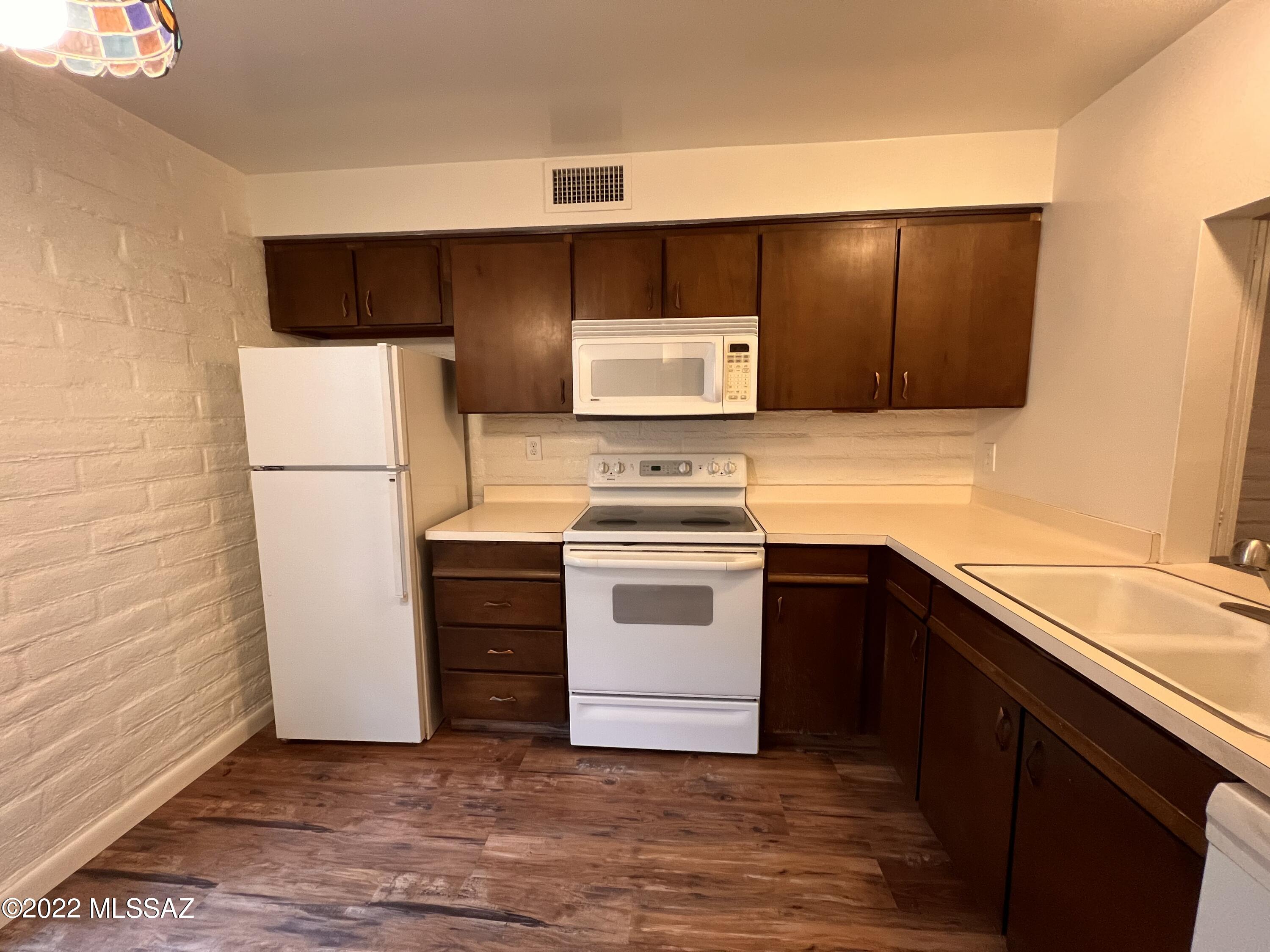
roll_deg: +1.0
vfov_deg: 89.9
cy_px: 476
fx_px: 477
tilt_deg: -7.0
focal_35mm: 13
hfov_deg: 106.2
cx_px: 635
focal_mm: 1.57
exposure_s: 1/60
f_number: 1.8
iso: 250
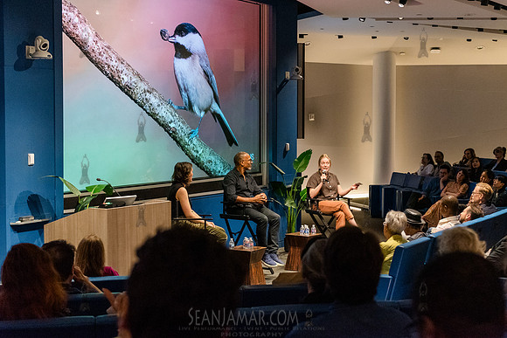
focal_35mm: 61
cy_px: 168
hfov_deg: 33.0
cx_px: 266
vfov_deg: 22.3
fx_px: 856
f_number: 3.5
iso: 6400
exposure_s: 1/200
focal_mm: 56
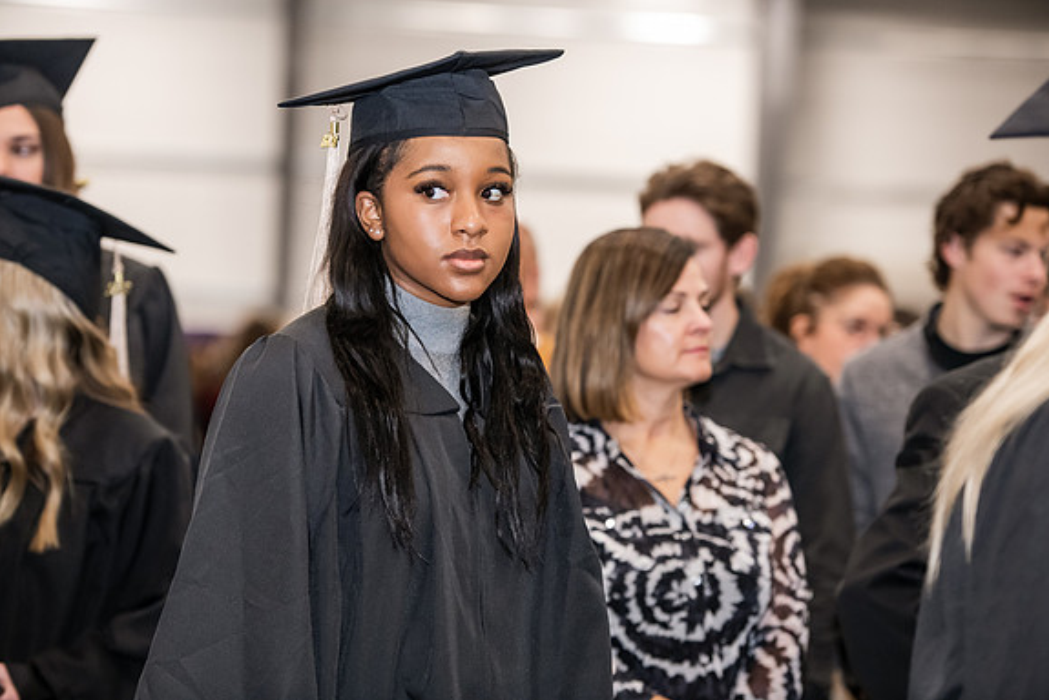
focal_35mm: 123
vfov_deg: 11.2
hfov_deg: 16.6
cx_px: 527
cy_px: 351
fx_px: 3586
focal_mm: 122
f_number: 3.2
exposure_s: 1/200
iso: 2500
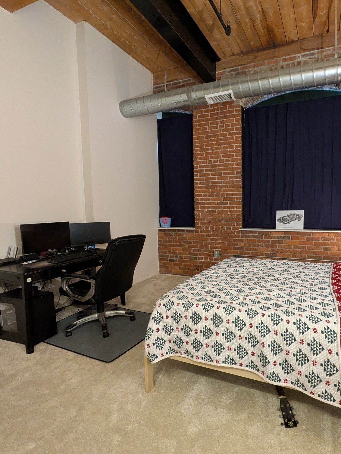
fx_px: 250
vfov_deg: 84.7
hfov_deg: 66.8
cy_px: 224
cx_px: 227
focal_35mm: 19
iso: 403
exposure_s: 1/24
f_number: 2.2
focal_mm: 1.83
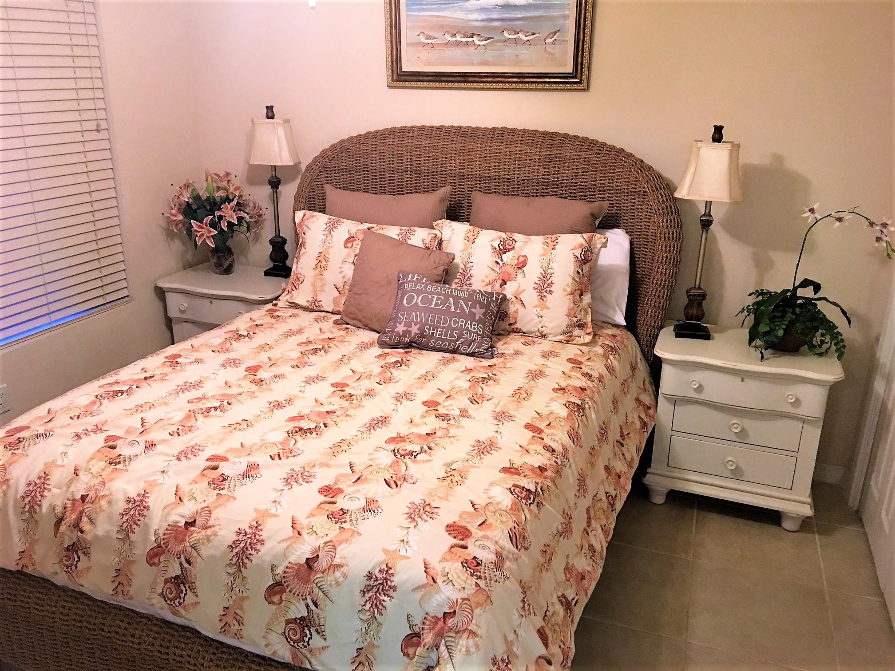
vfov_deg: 48.2
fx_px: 750
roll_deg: -1.0
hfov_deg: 61.7
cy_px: 336
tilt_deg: -18.6
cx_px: 448
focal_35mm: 29
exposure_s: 1/10
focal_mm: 4.15
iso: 100
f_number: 2.2
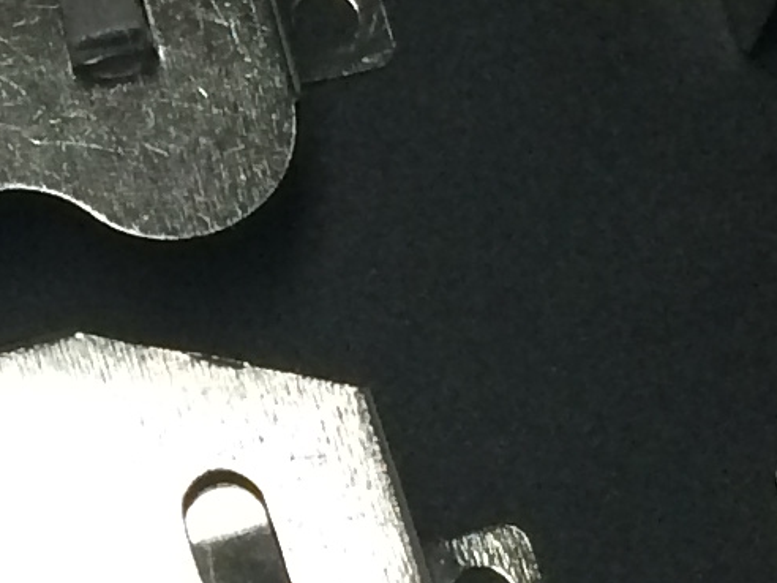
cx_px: 118
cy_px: 490
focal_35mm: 199
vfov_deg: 7.4
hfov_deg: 9.9
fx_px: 4467
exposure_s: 1/33
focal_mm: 4.12
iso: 200
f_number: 2.2
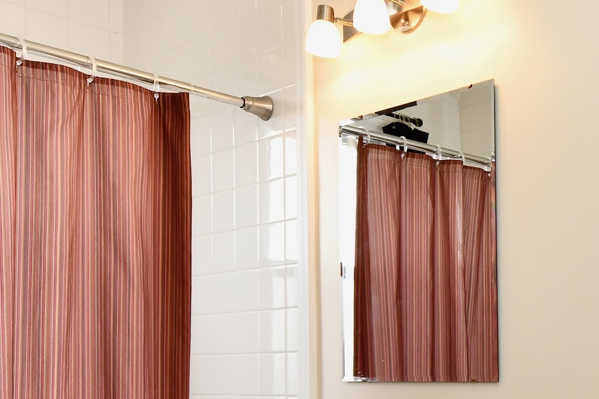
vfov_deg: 26.5
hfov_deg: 38.2
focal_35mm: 46
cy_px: 459
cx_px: 593
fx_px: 765
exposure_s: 1/60
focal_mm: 14
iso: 640
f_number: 6.3
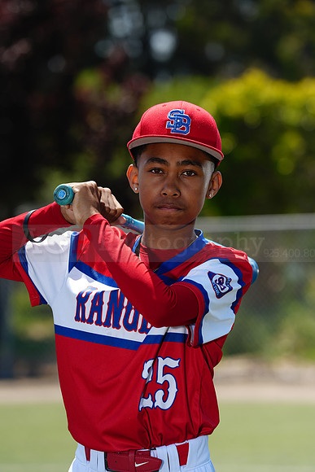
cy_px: 236
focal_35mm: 200
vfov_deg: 10.3
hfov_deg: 6.9
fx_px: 2623
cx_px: 158
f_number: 5
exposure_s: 1/250
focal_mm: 200
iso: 50
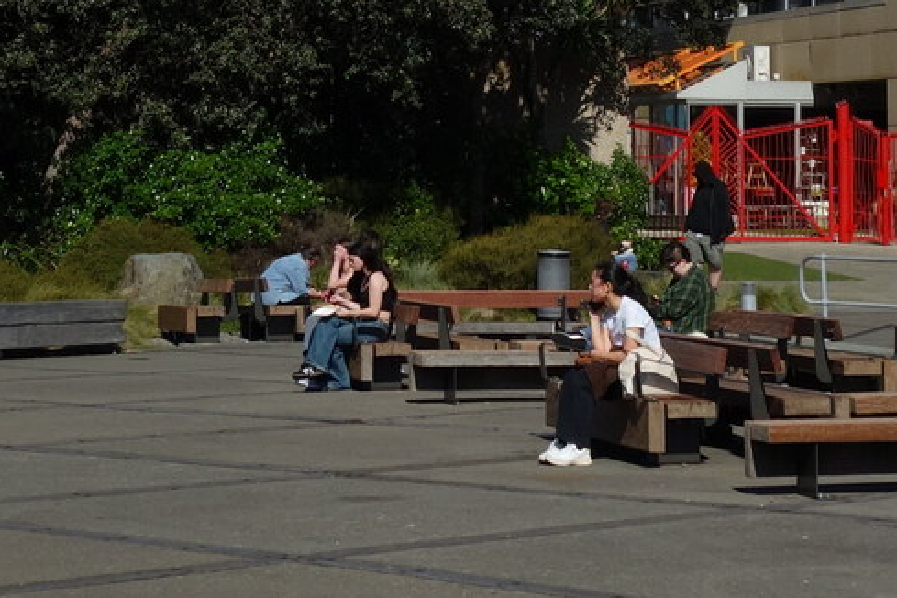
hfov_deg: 15.6
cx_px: 492
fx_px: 3264
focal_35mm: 131
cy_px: -366
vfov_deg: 10.1
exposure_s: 1/800
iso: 125
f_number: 6.3
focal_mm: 14.75
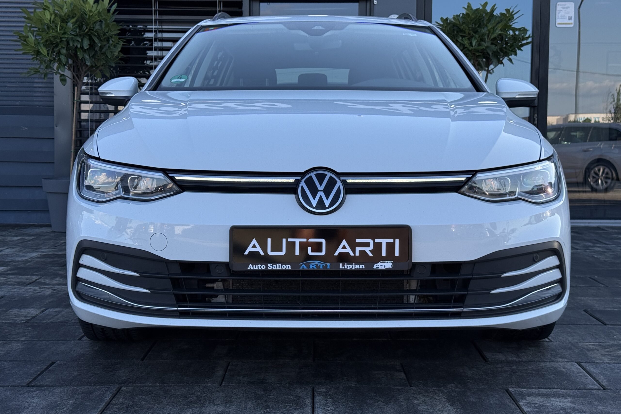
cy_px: 187
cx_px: 310
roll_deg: -0.2
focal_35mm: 50
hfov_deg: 39.6
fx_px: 862
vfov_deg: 27.0
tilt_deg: -2.5
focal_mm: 6.76
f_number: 1.78
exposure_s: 1/1222
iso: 80
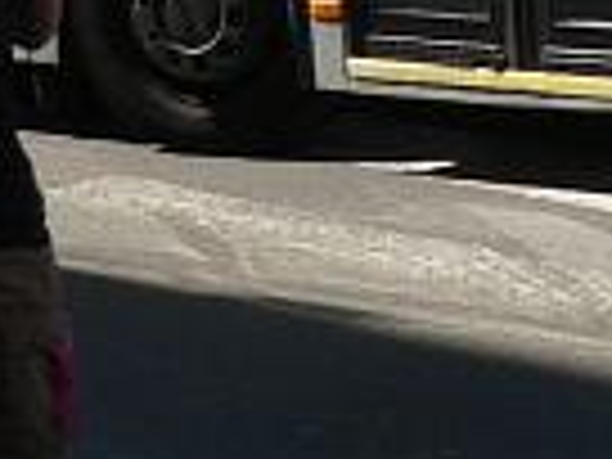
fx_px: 3730
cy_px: -612
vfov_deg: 6.7
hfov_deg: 9.4
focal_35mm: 211
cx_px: 324
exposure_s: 1/400
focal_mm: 6
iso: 80
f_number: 5
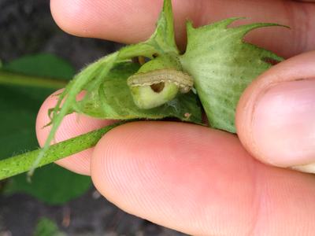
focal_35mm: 35
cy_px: 118
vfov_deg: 40.7
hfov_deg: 52.6
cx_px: 158
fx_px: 318
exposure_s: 1/127
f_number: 2.4
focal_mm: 4.28
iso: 64
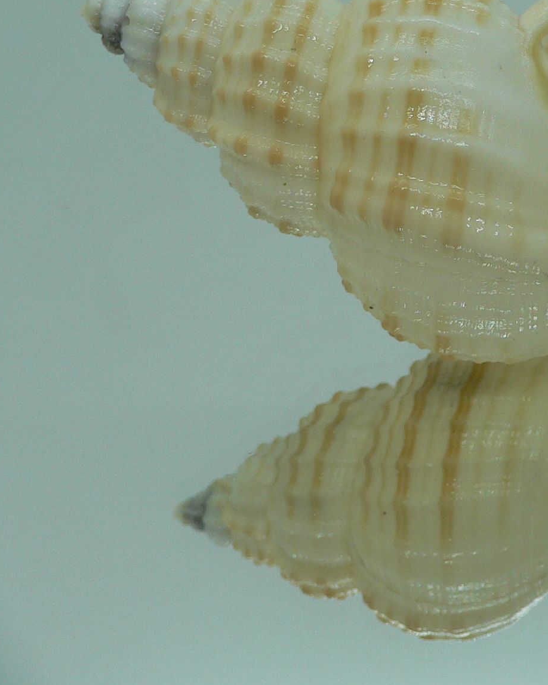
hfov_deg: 24.3
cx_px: 538
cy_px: 255
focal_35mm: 60
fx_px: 1217
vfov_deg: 31.3
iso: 80
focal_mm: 4.6
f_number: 2.8
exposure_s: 1/60
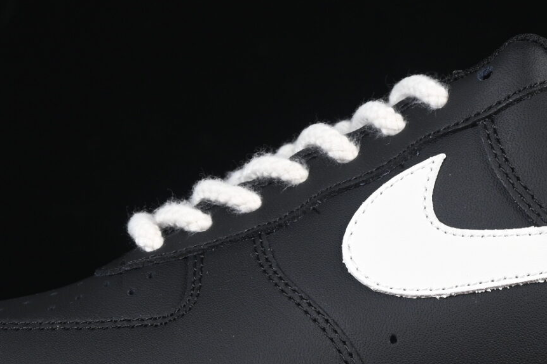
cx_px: 375
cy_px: 199
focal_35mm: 223
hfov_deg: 9.2
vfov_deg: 6.2
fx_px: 3388
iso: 160
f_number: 6.3
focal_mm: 50
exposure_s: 1/50
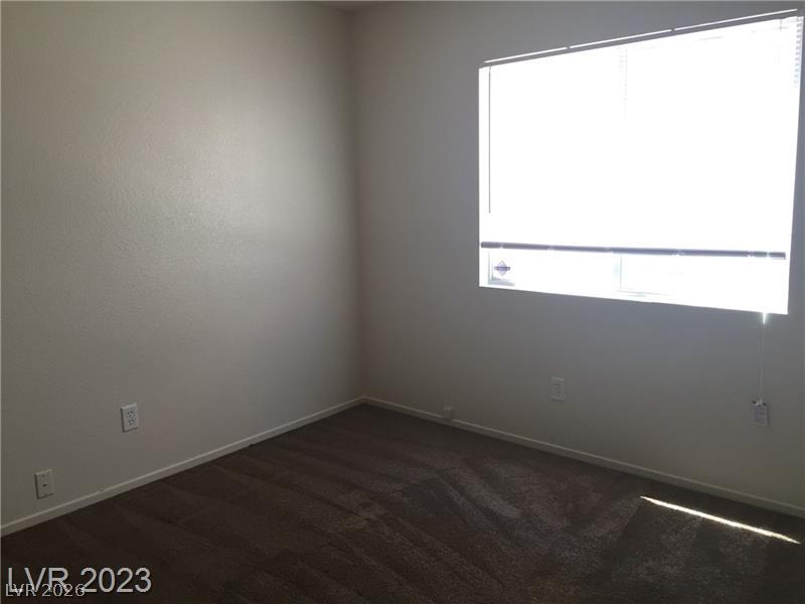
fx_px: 674
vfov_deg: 48.2
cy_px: 302
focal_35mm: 29
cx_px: 402
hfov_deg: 61.7
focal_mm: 4.15
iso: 50
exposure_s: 1/120
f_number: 2.2
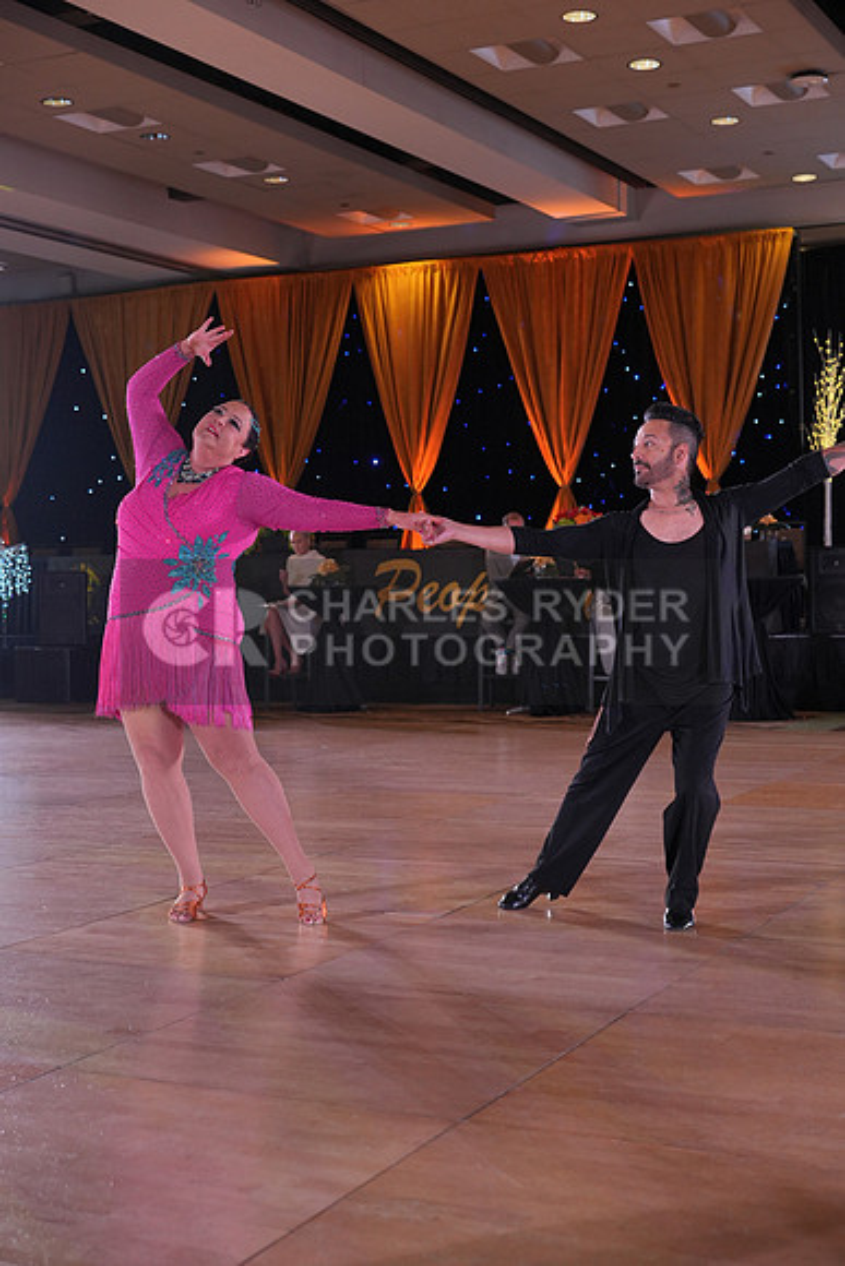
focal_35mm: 50
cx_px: 422
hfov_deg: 27.0
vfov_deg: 39.6
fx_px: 1759
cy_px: 633
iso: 1250
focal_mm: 50
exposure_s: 1/400
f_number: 4
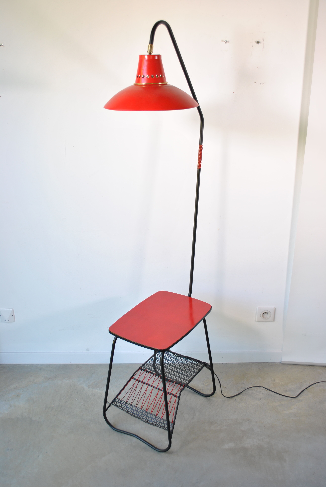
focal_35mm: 36
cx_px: 163
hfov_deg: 37.0
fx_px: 488
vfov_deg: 53.1
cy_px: 244
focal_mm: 24
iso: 200
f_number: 5
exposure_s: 1/40
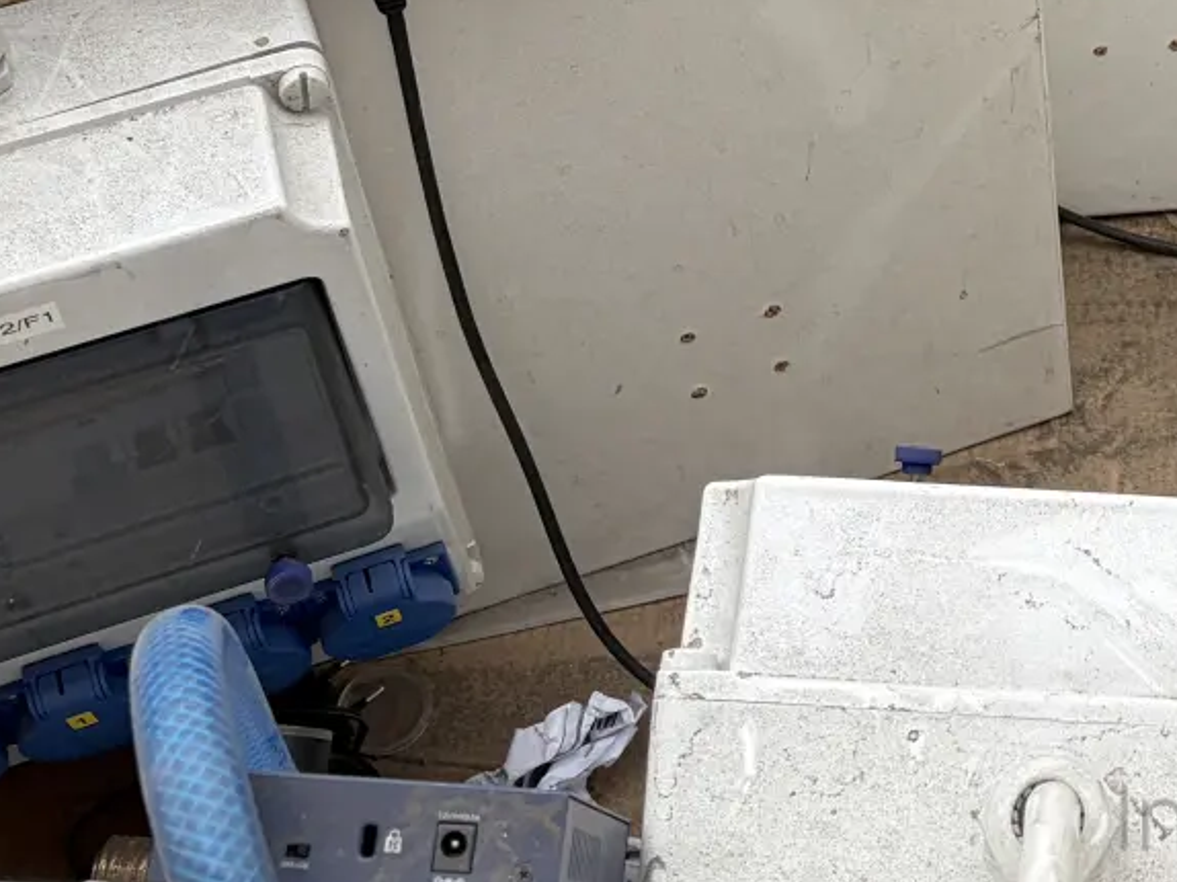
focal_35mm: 87
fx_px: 2957
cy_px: -101
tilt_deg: -49.7
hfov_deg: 21.5
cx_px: 1239
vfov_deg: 16.4
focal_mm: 5.96
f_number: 1.6
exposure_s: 1/747
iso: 50
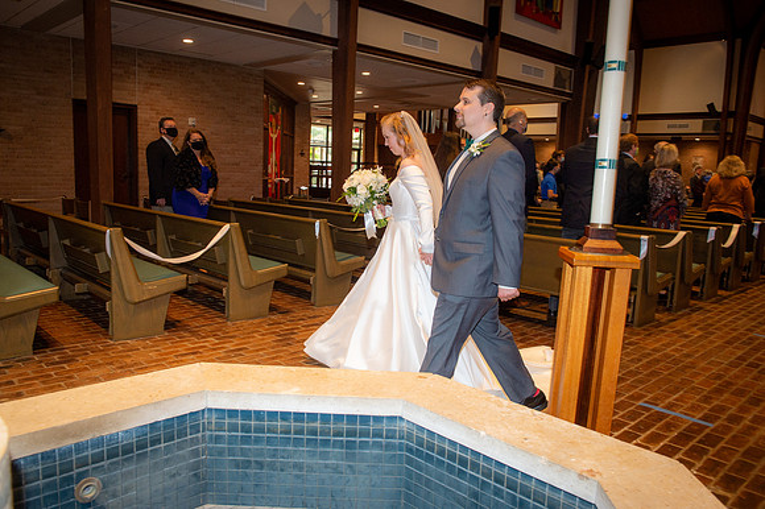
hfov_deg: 65.5
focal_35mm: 28
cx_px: 382
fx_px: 595
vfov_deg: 46.4
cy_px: 254
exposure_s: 1/125
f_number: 5.6
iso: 1600
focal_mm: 28
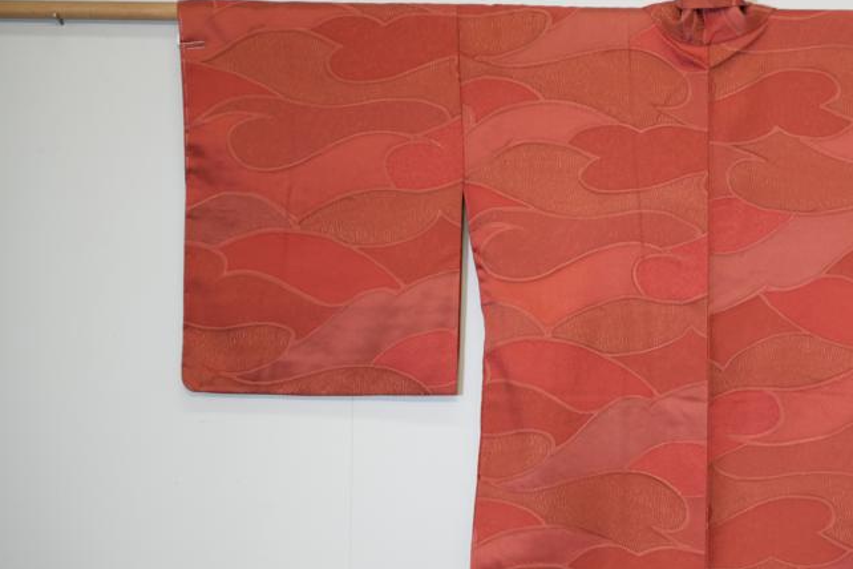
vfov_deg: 10.5
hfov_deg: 15.6
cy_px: 297
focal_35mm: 130
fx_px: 3080
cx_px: 712
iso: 2000
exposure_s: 1/250
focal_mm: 77
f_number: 4
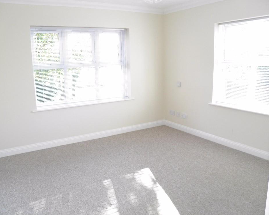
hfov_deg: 58.8
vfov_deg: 48.5
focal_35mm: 30
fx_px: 239
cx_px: 131
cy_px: 105
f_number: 2.8
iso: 100
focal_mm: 4.9
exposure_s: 1/30
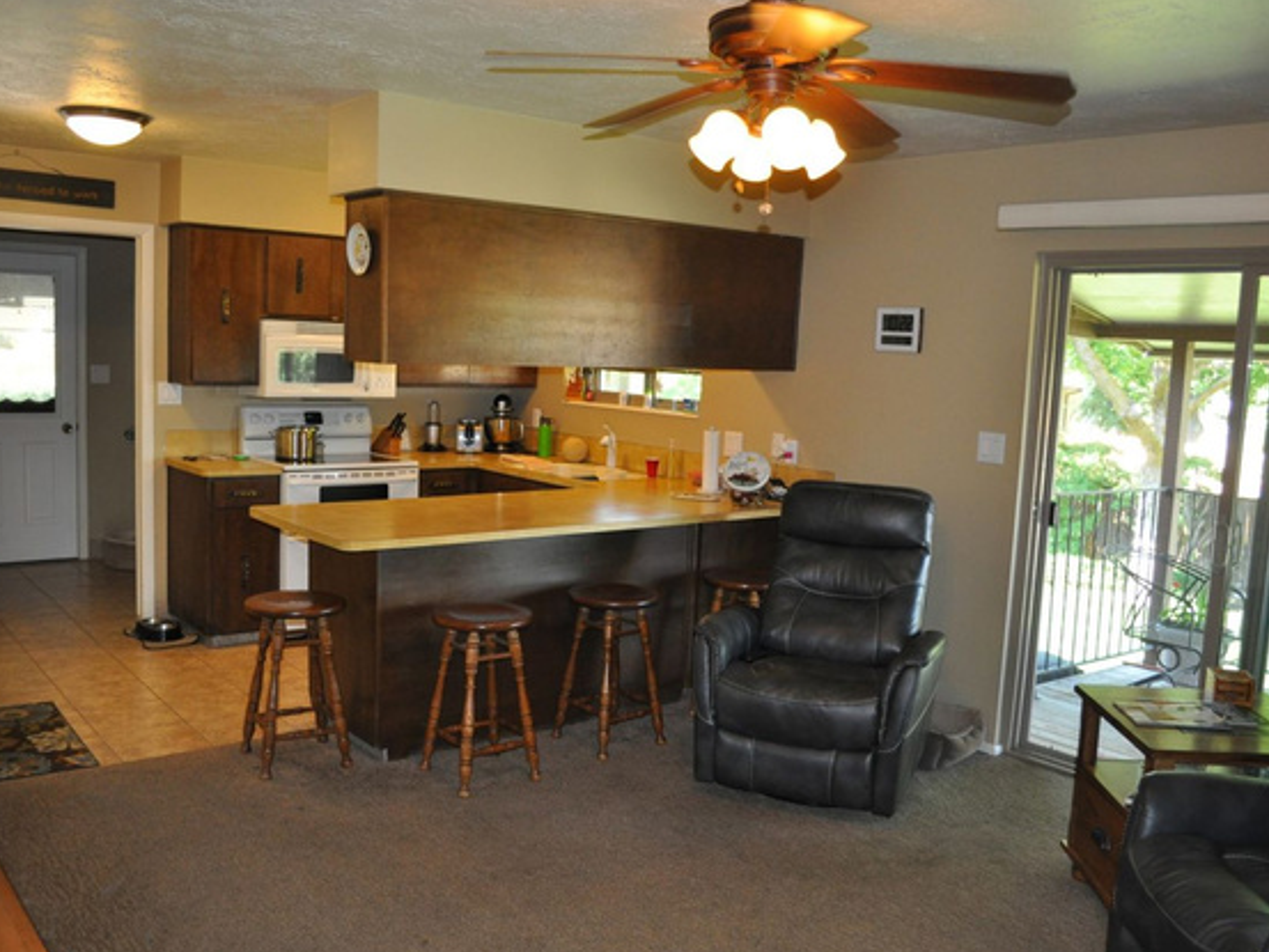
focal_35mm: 30
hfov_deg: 60.0
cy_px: 478
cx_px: 626
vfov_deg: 46.8
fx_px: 1100
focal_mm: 18
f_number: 3.5
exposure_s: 1/80
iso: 800
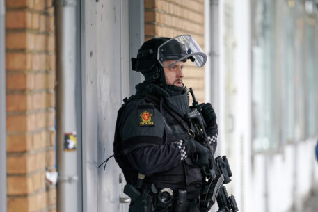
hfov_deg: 7.9
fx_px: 2306
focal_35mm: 261
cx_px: 199
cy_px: 132
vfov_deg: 5.3
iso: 400
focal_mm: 185
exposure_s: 1/250
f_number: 2.8
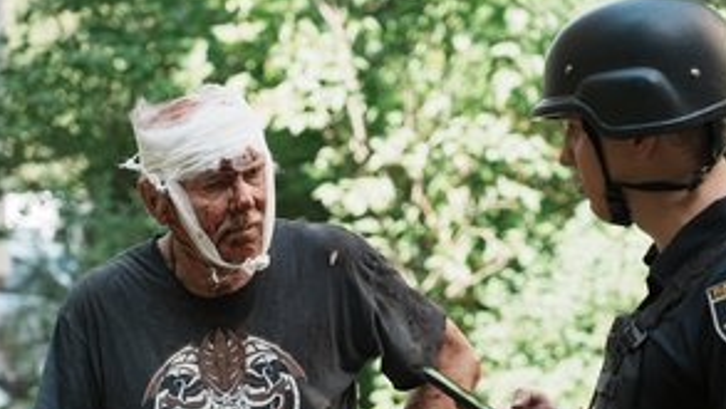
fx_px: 2060
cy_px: 300
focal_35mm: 107
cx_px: 404
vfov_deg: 11.3
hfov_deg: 20.0
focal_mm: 75
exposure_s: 1/250
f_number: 3.5
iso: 100
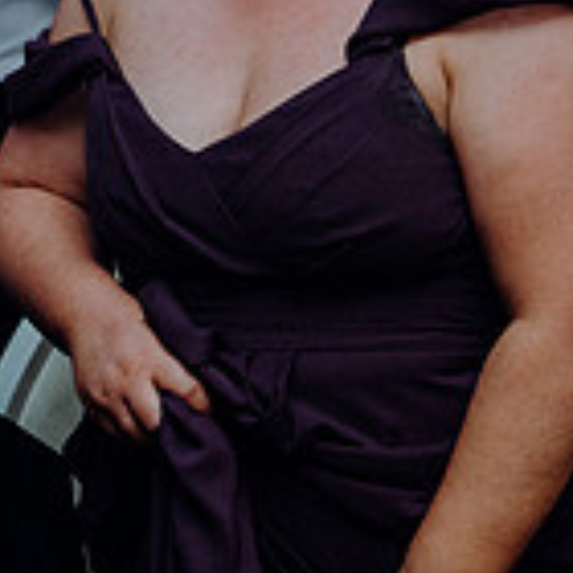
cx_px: 221
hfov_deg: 9.2
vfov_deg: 9.2
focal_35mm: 190
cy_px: 68
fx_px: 3558
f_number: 3.5
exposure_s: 1/160
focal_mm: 54
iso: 2500
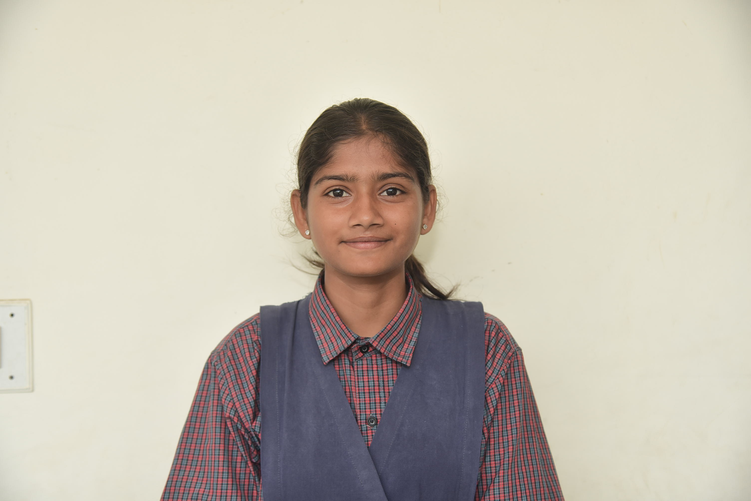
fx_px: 1043
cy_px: 250
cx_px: 376
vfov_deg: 27.0
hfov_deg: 39.6
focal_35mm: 50
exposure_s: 1/160
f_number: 4.5
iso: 250
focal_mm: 50
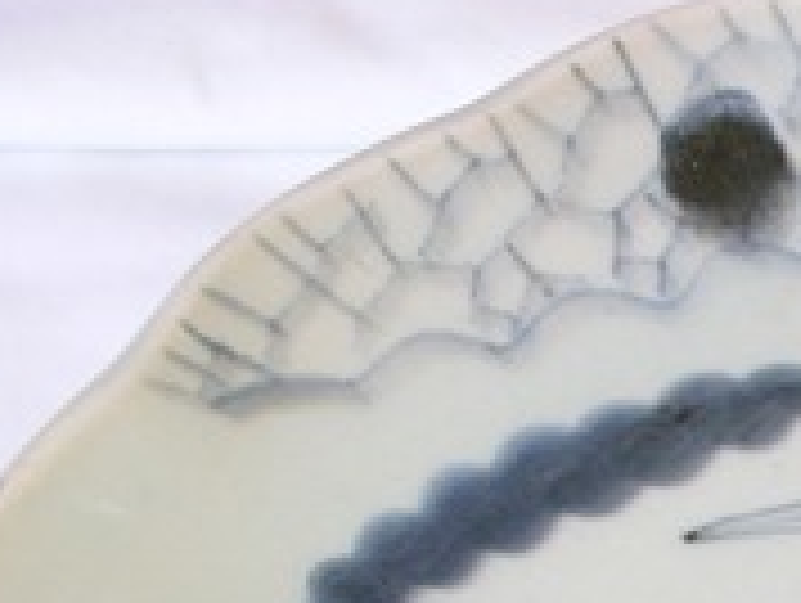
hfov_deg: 14.0
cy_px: 945
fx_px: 3082
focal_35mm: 133
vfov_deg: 10.7
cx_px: 1138
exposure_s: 1/40
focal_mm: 7.8
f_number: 2.8
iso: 200
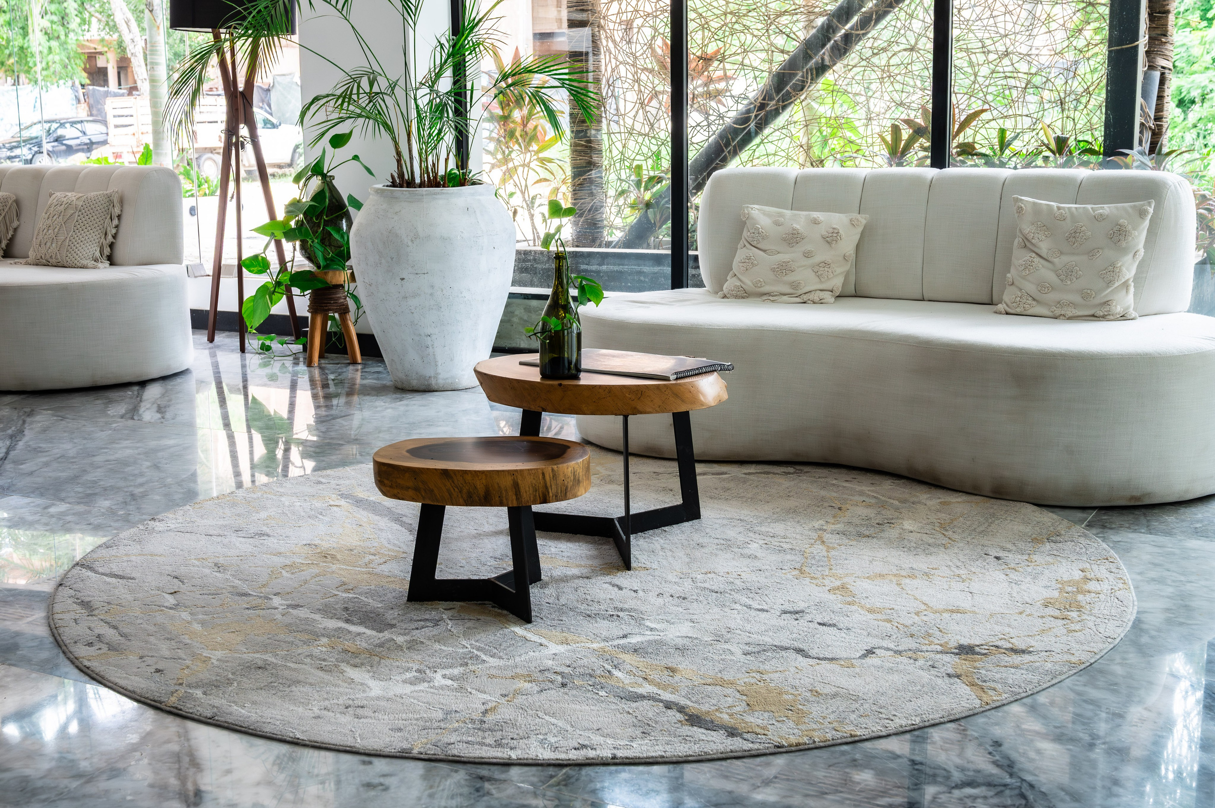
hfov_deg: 45.3
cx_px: 608
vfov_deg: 31.0
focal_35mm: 43
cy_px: 404
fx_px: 1455
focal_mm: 41
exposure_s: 1/100
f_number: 8
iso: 1000
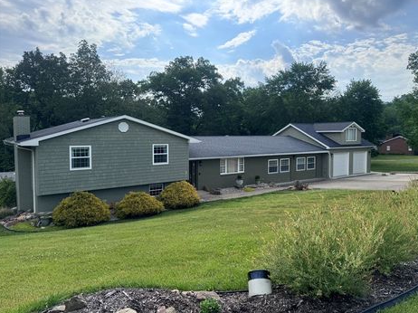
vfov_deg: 53.0
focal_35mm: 26
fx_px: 314
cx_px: 221
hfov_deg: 67.3
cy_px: 150
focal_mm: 6.76
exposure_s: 1/5348
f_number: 1.78
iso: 80
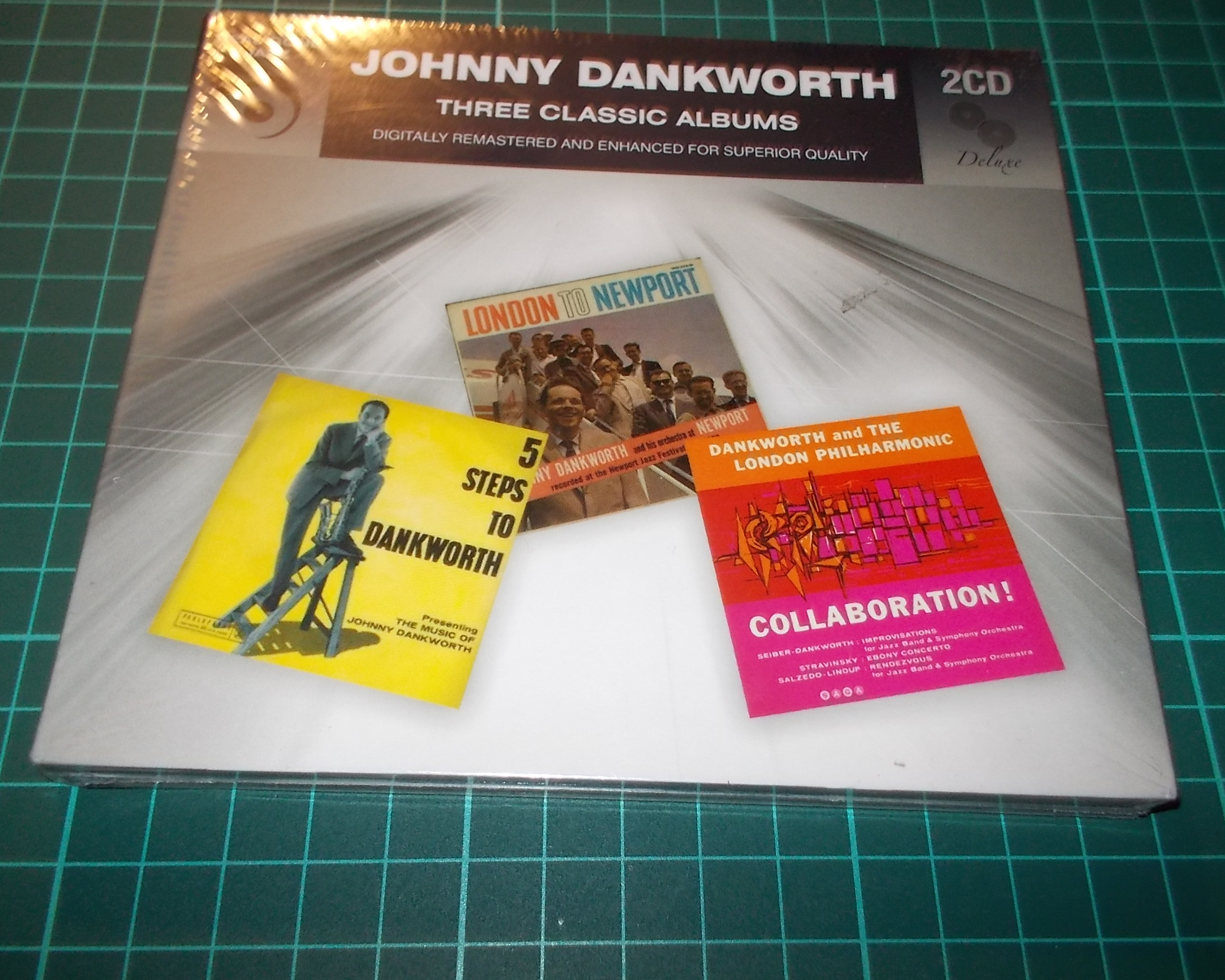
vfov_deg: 47.1
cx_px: 621
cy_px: 490
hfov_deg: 57.2
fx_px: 1124
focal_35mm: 31
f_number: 3.3
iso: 200
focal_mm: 4.1
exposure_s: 1/30
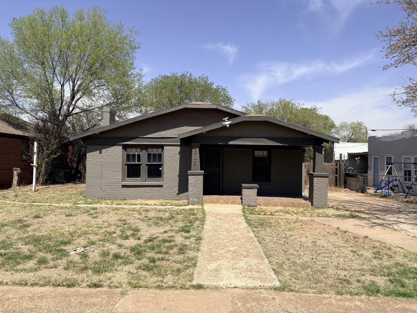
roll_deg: -0.6
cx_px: 208
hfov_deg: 67.3
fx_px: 313
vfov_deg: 53.1
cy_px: 156
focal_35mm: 26
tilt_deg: +0.6
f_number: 1.6
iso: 50
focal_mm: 5.96
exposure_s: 1/4608
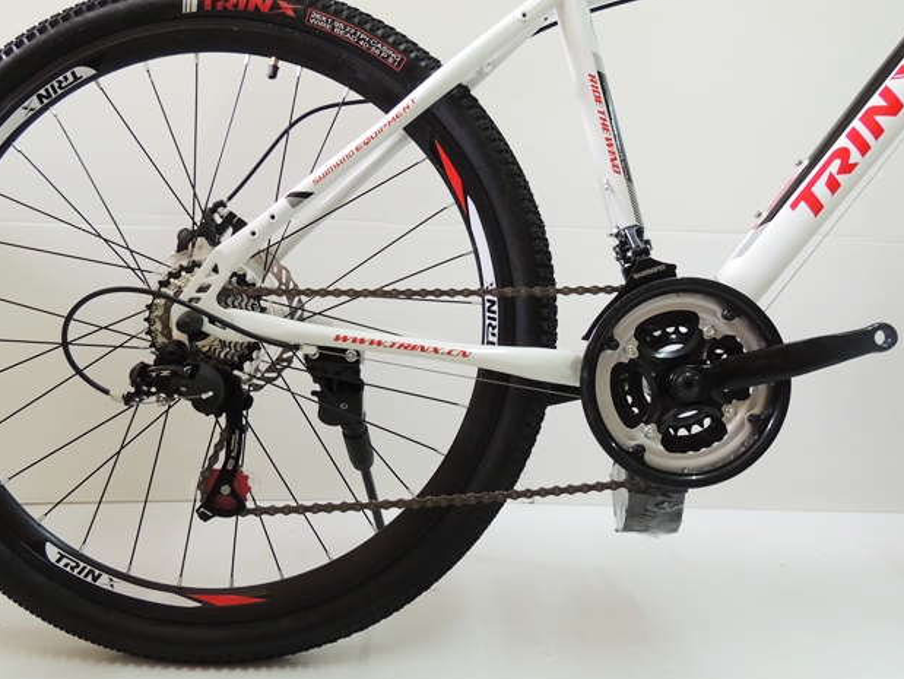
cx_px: 441
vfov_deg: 45.4
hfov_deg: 58.3
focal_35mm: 31
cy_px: 298
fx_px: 810
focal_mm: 4.3
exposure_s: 1/30
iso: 400
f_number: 3
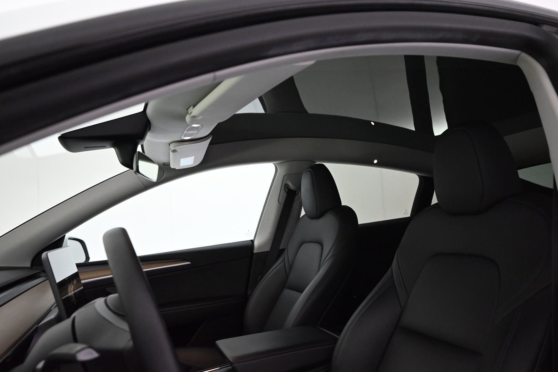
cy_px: 186
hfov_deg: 73.7
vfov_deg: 53.1
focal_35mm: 24
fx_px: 372
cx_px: 279
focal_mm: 24
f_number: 4
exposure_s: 1/100
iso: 3200
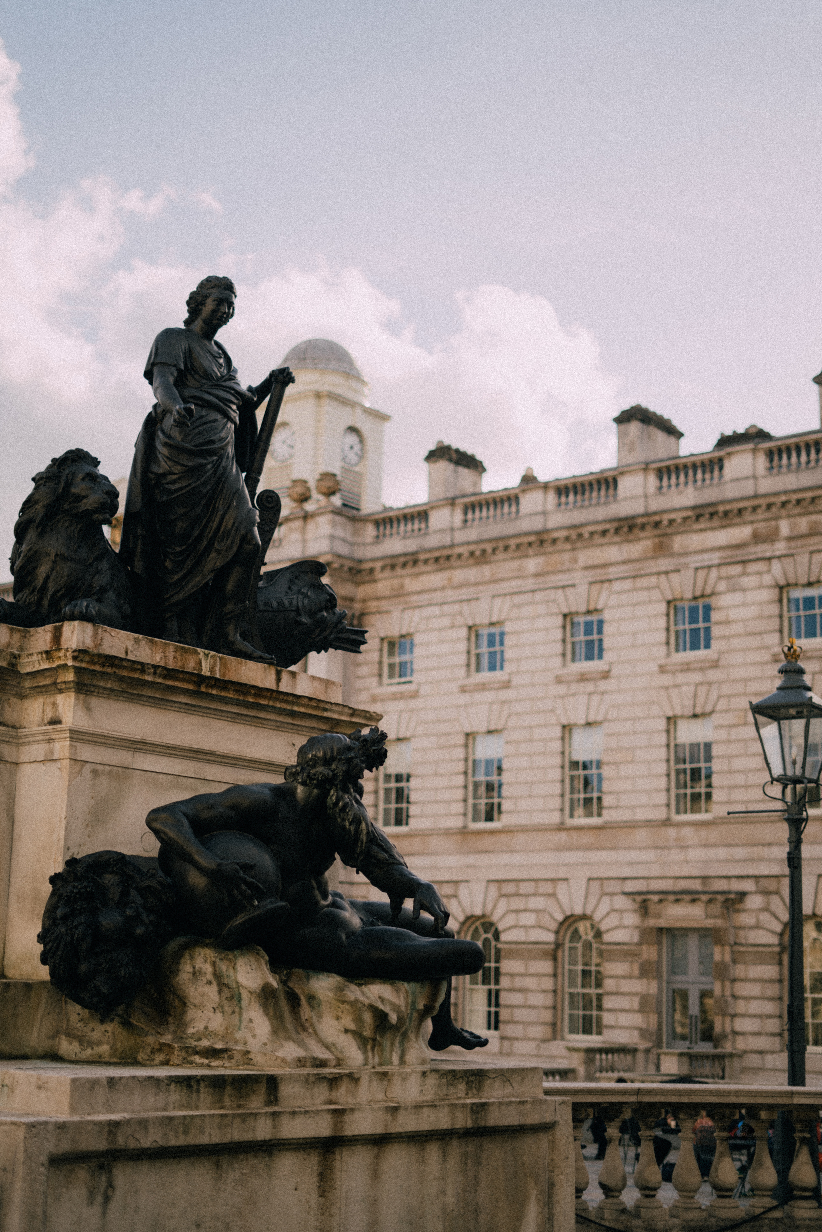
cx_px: 411
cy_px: 616
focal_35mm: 50
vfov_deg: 39.6
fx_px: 1712
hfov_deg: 27.0
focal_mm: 50
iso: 100
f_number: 1.8
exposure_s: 1/2000
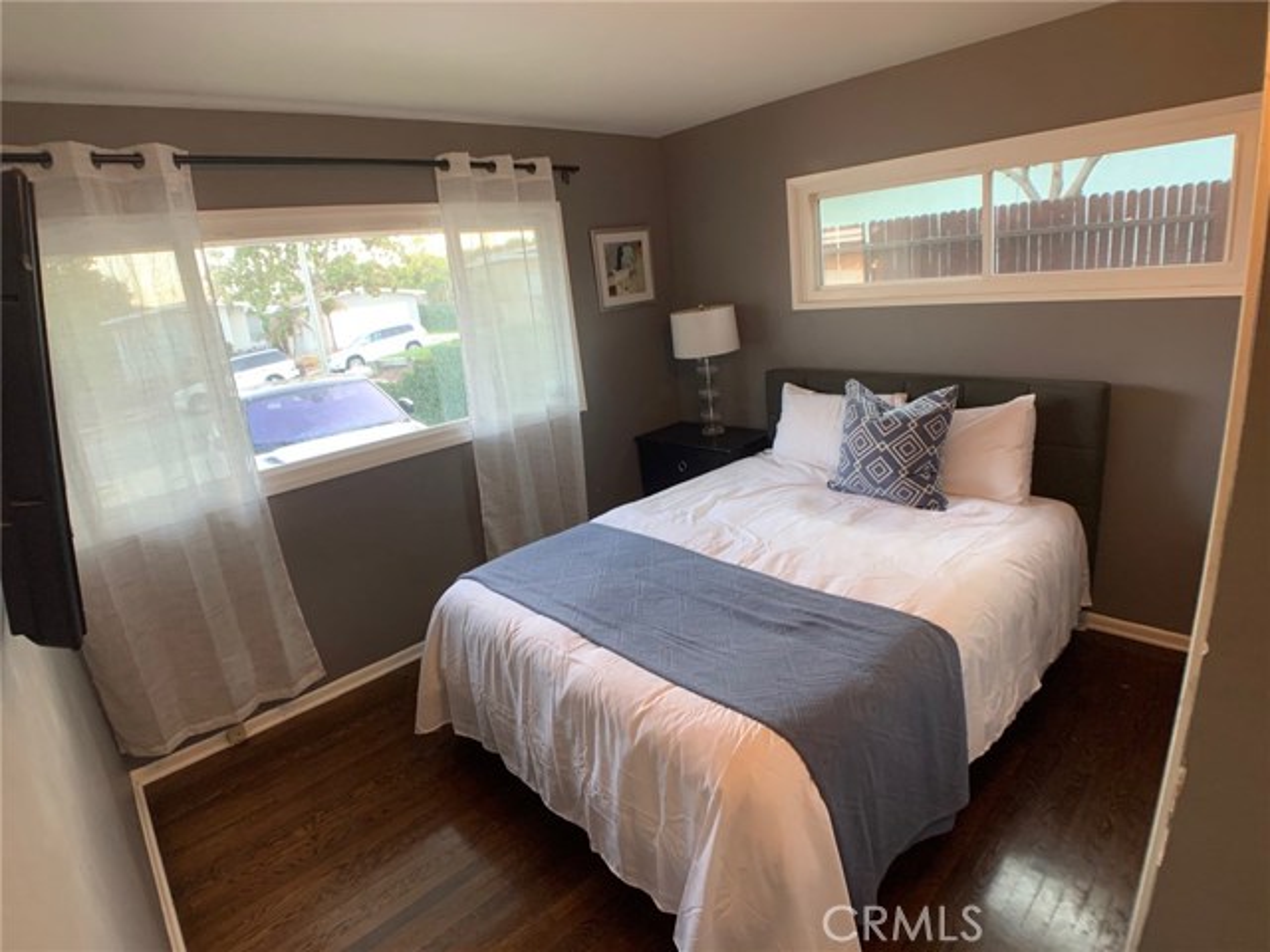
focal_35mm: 26
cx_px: 635
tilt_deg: -15.3
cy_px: 476
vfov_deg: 53.1
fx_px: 954
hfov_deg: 67.3
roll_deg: +6.1
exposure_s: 1/59
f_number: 1.8
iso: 200
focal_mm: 4.25
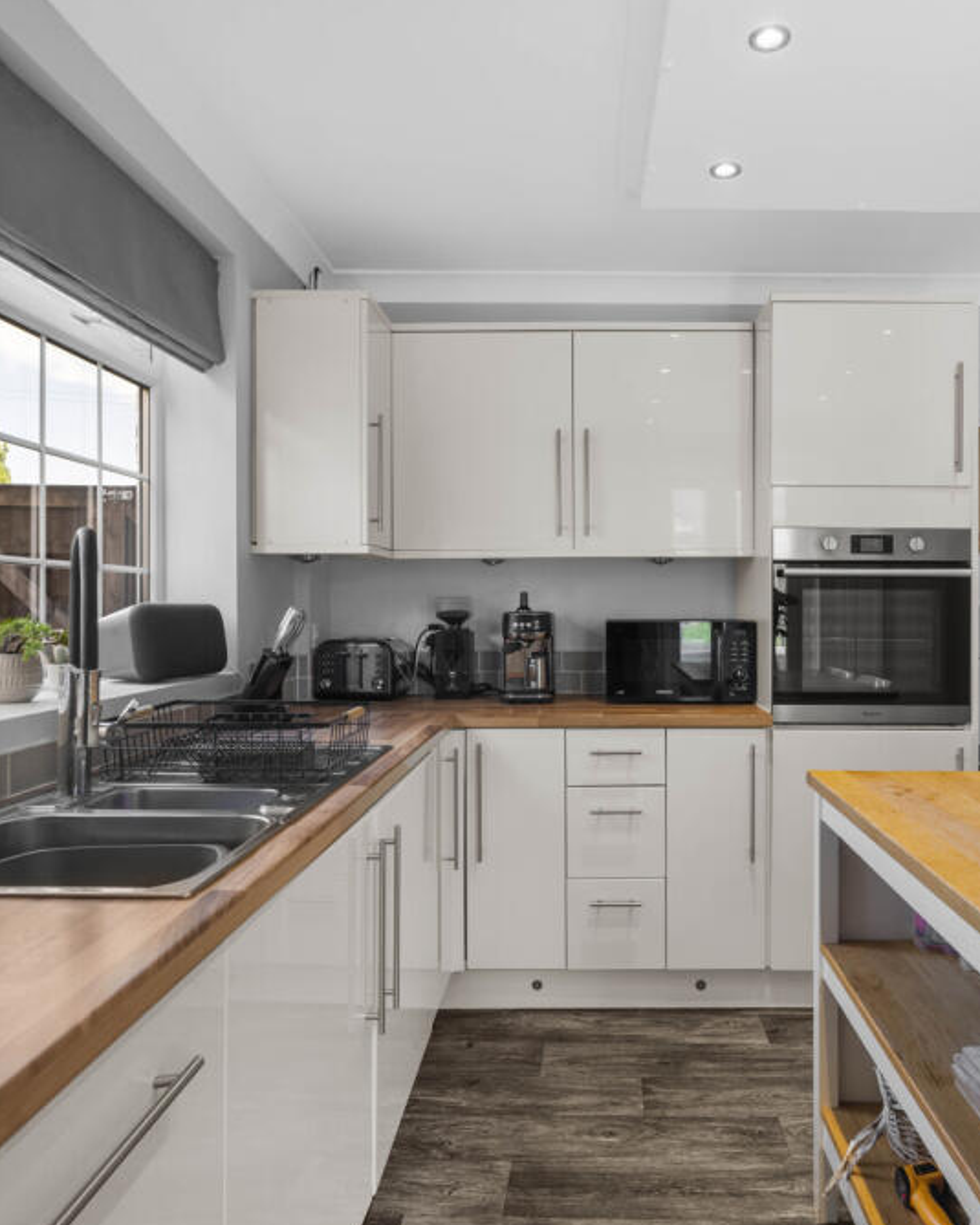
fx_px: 834
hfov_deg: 60.3
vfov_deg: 72.6
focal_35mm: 23
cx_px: 597
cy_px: 618
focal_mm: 16
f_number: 8
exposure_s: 1/5
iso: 320
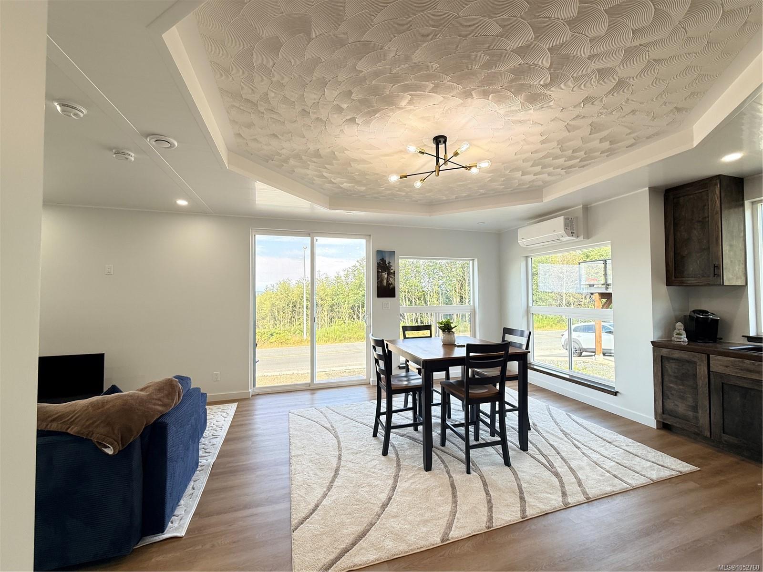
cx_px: 382
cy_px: 286
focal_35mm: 14
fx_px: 309
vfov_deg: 85.7
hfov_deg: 102.1
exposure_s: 1/120
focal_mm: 2.22
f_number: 2.2
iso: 100
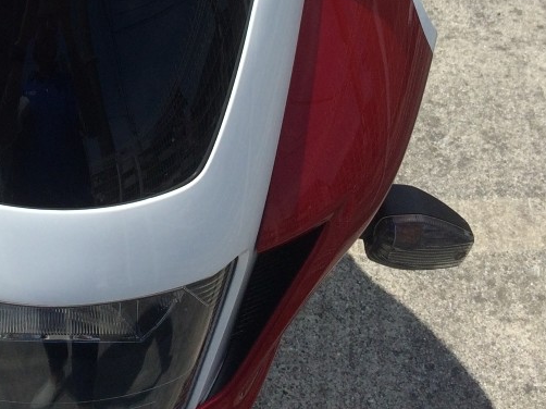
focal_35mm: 74
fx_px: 1167
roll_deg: +4.4
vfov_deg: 18.6
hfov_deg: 25.3
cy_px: -112
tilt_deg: -32.3
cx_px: 30
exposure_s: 1/2933
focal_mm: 4.15
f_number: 2.2
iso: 32
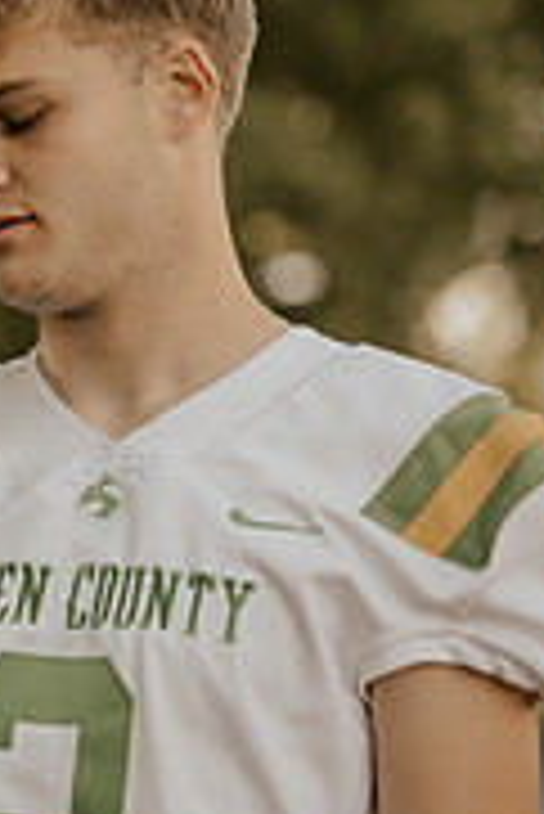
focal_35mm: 124
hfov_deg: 10.9
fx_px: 2805
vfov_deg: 16.5
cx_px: -81
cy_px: 418
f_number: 1.8
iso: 100
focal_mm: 50
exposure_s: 1/640
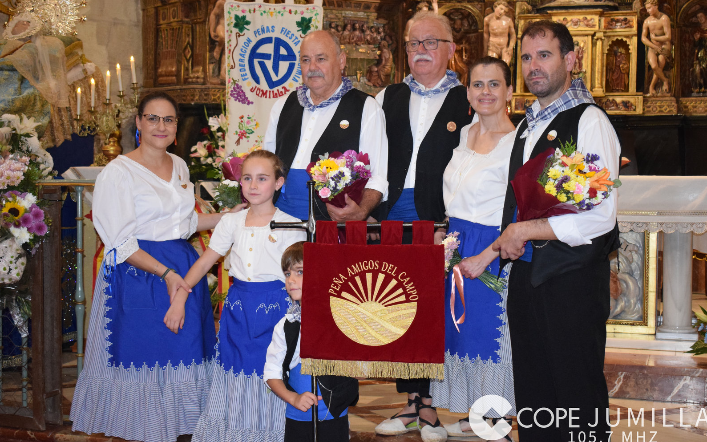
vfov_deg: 24.4
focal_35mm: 53
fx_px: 1021
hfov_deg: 38.2
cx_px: 356
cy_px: 208
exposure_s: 1/60
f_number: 4.5
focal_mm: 34
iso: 3200
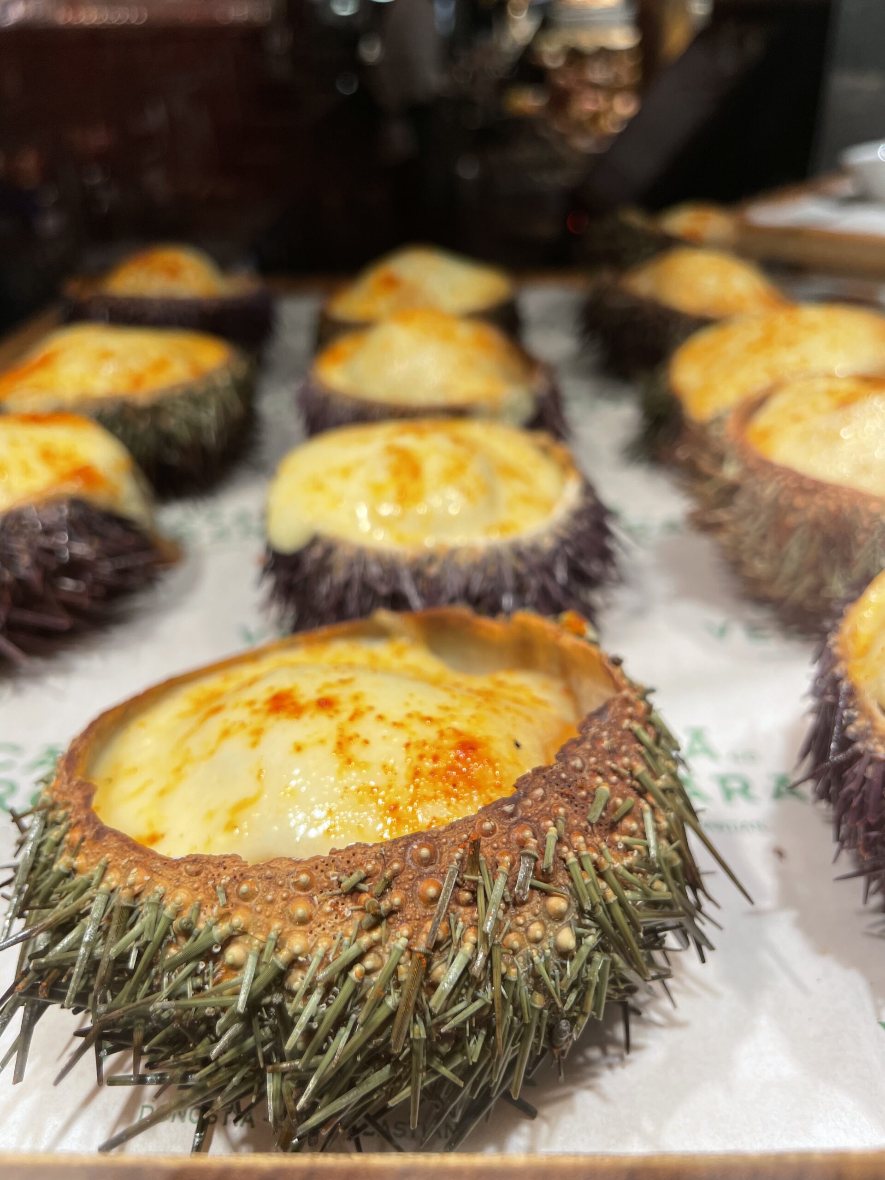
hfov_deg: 53.1
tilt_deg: -29.7
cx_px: 442
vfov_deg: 67.3
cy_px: 590
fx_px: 886
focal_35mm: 26
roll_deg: +1.2
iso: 32
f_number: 1.6
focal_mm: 4.2
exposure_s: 1/251
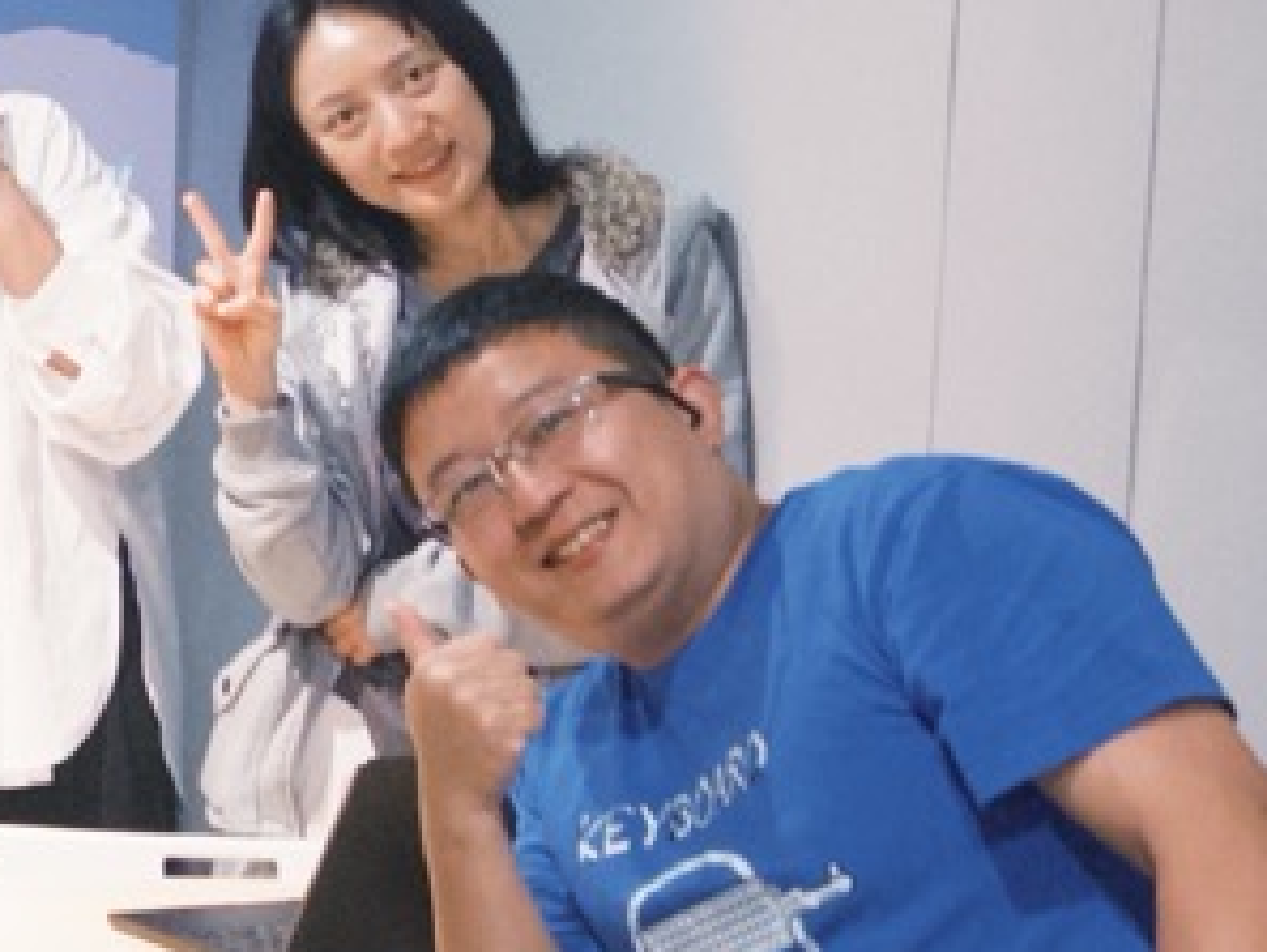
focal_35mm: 112
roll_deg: -0.6
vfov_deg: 13.2
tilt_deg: -7.8
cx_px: -1190
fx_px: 4101
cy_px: 444
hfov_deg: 14.7
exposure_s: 1/60
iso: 125
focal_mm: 5.96
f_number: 1.6
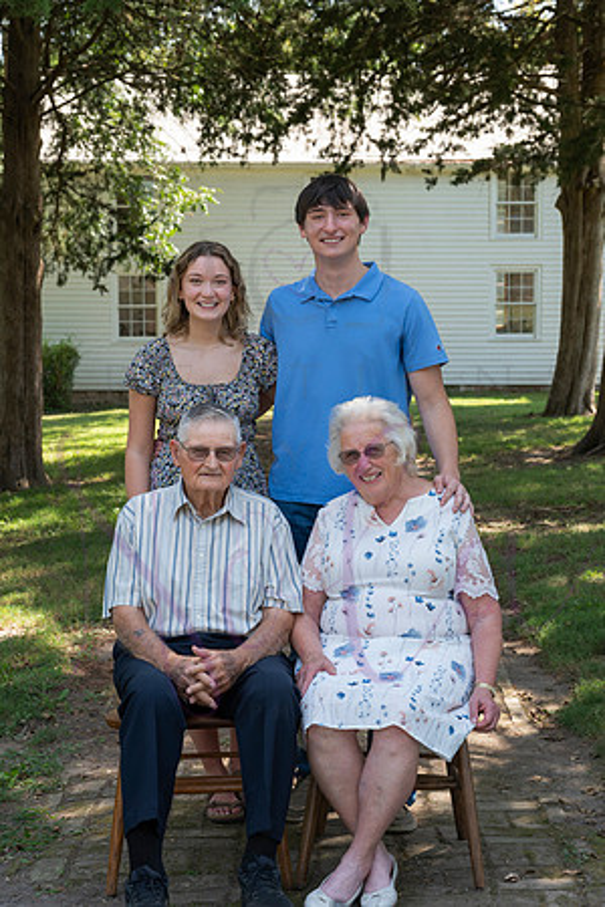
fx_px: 1739
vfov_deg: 29.2
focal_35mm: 69
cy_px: 454
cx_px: 302
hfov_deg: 19.7
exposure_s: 1/160
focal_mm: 69
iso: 400
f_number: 8
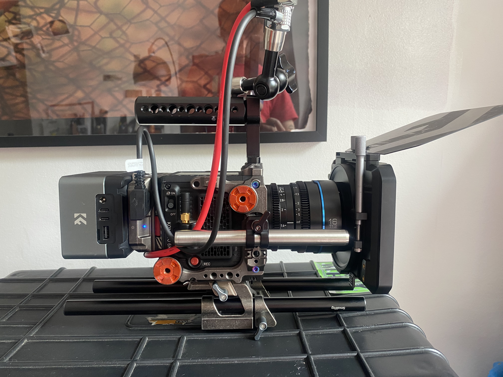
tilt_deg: -9.9
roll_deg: +0.1
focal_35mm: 26
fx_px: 378
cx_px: 252
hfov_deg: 67.3
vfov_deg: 53.1
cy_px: 188
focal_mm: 4.25
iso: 125
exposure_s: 1/92
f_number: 1.8
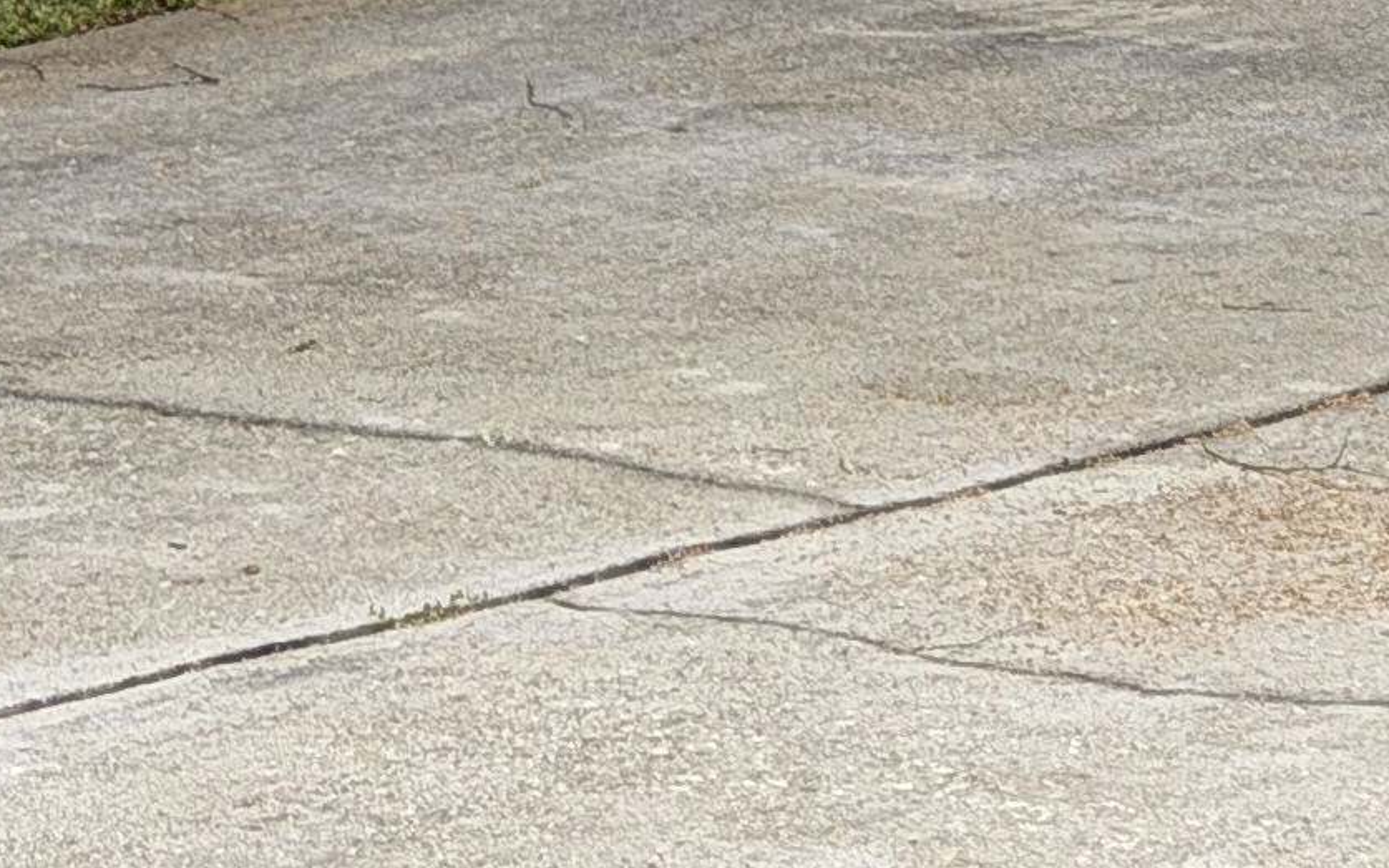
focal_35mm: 245
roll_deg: +0.3
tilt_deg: +0.1
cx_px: 3195
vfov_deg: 5.1
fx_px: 9274
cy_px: -1477
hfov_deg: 8.0
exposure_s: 1/1931
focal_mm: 6.76
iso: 80
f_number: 1.78
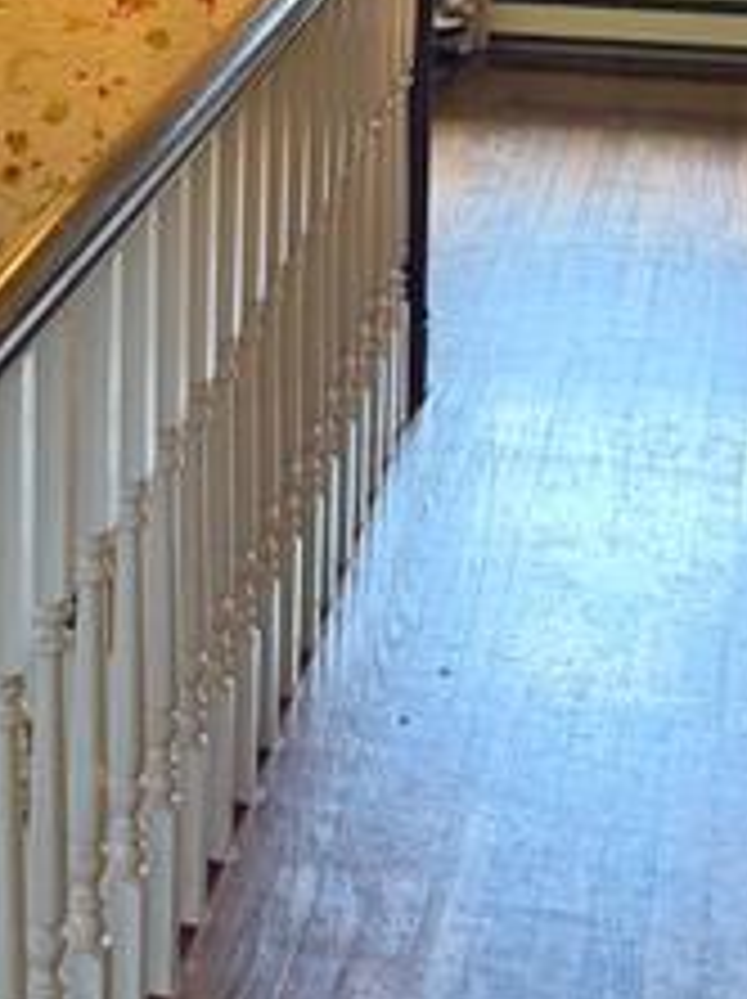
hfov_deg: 16.0
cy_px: 90
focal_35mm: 90
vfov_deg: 21.3
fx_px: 2595
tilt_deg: -13.4
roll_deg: +0.9
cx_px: -9
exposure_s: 1/60
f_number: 1.6
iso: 200
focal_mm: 5.96
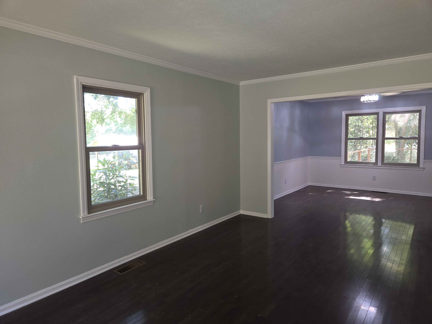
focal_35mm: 23
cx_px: 216
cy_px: 162
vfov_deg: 58.9
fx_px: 287
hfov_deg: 73.9
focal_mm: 5.4
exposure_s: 1/30
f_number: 1.8
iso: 100
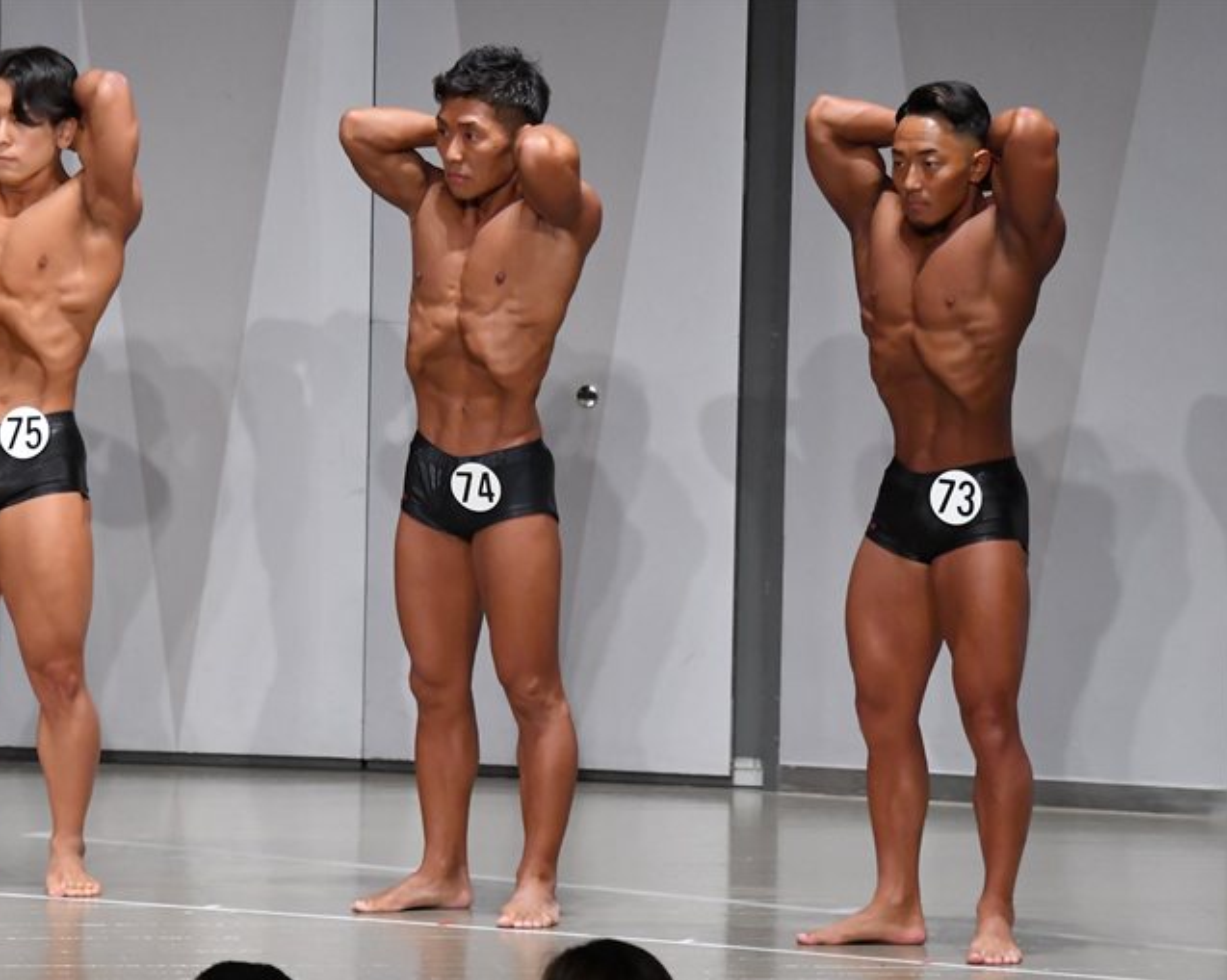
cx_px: 500
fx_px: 9329
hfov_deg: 7.5
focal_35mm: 257
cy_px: 491
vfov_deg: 6.0
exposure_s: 1/400
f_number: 5.6
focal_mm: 150
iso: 6400
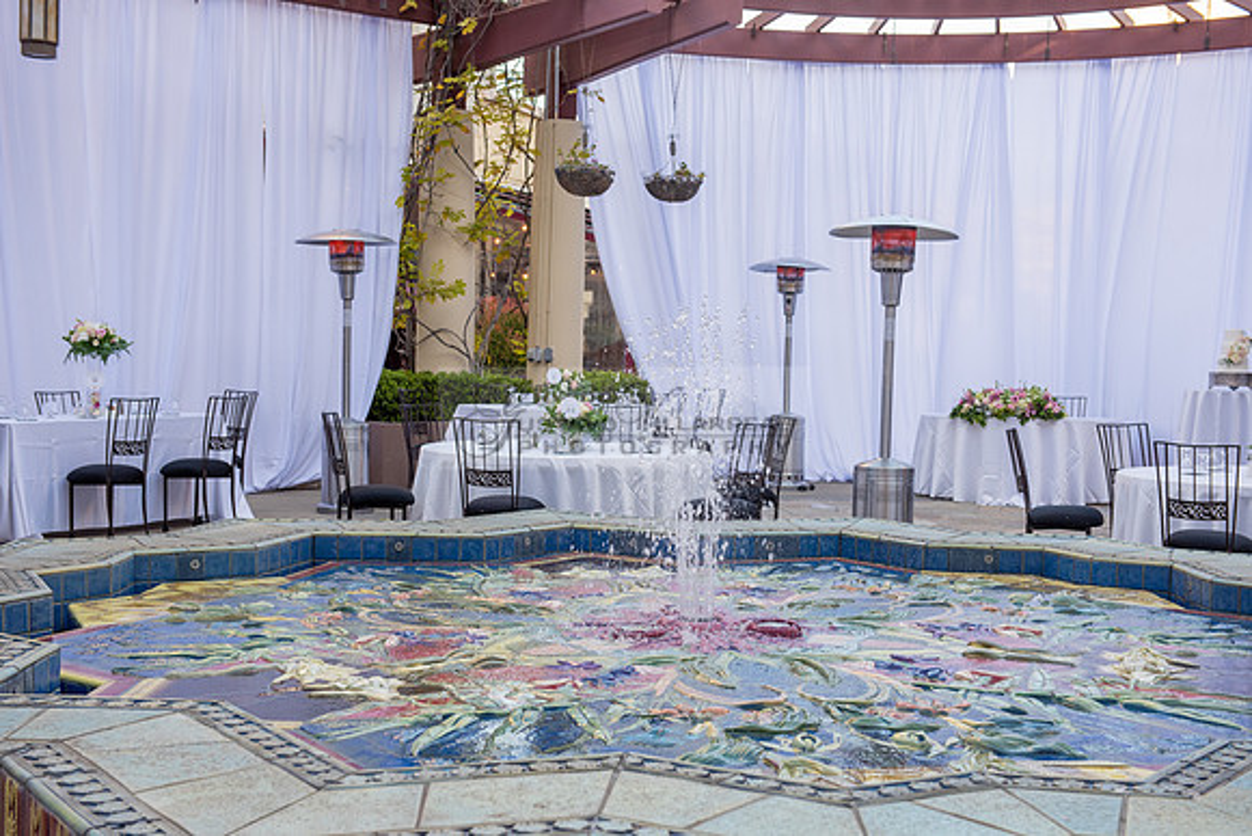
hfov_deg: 39.6
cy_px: 418
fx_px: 1739
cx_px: 626
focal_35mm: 50
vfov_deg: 27.0
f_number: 5.6
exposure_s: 1/250
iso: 500
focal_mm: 50
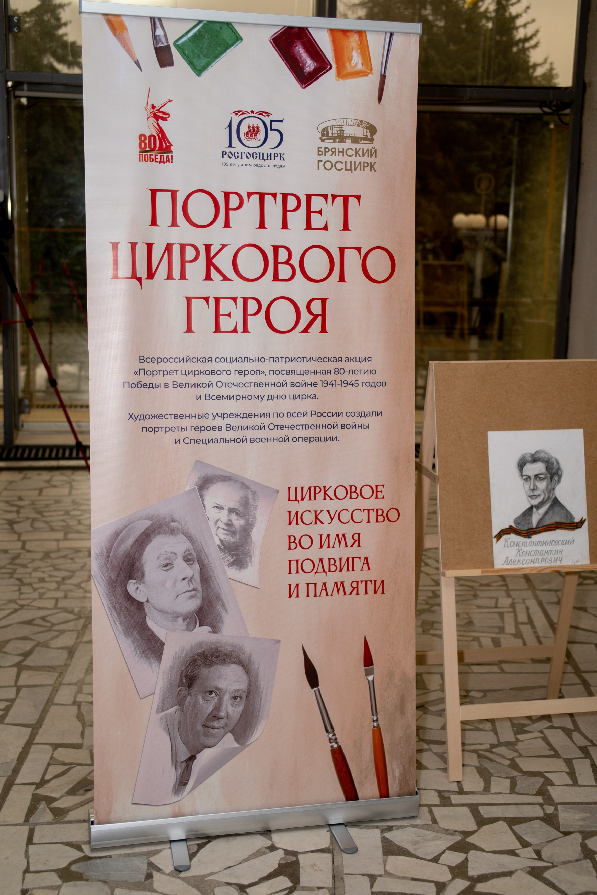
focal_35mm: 52
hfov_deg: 26.0
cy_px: 448
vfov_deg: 38.2
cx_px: 298
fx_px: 1292
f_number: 4
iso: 200
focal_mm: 52
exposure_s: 1/160
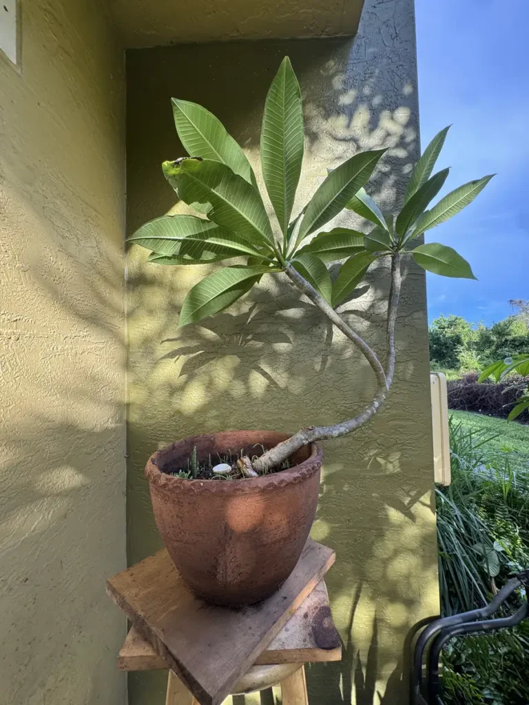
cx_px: 264
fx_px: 285
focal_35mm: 14
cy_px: 352
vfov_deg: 102.1
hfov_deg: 85.7
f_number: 2.2
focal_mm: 2.22
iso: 40
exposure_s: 1/186
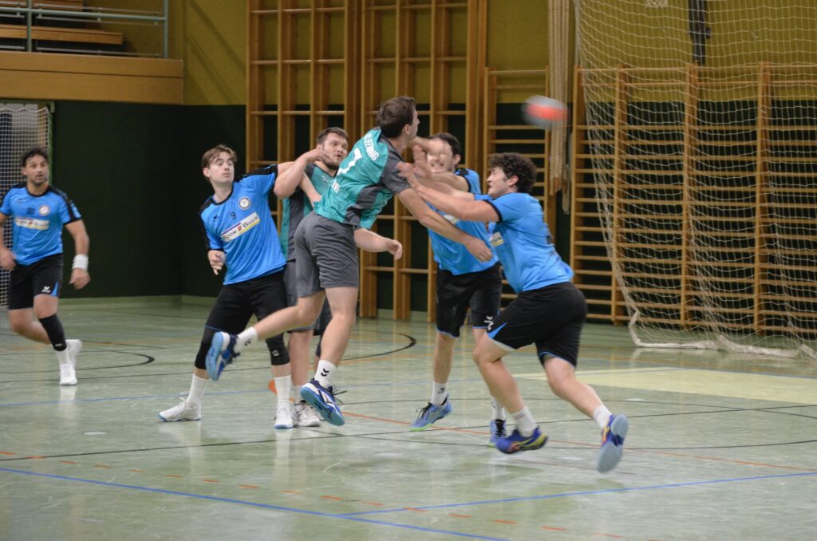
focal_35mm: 150
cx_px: 408
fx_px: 3397
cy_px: 270
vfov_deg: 9.1
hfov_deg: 13.7
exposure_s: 1/160
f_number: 4.5
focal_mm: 100
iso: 1600
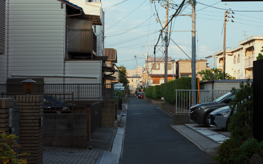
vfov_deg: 21.0
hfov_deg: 33.0
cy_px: 86
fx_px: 444
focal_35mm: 62
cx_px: 131
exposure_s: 1/250
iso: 640
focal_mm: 60
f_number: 8
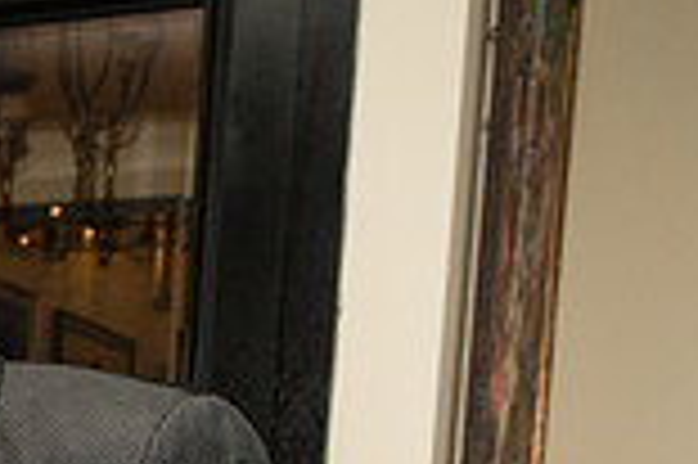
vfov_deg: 12.7
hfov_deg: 18.1
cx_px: -342
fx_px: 1956
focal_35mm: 101
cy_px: 741
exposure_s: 1/250
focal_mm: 27
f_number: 4.5
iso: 2000
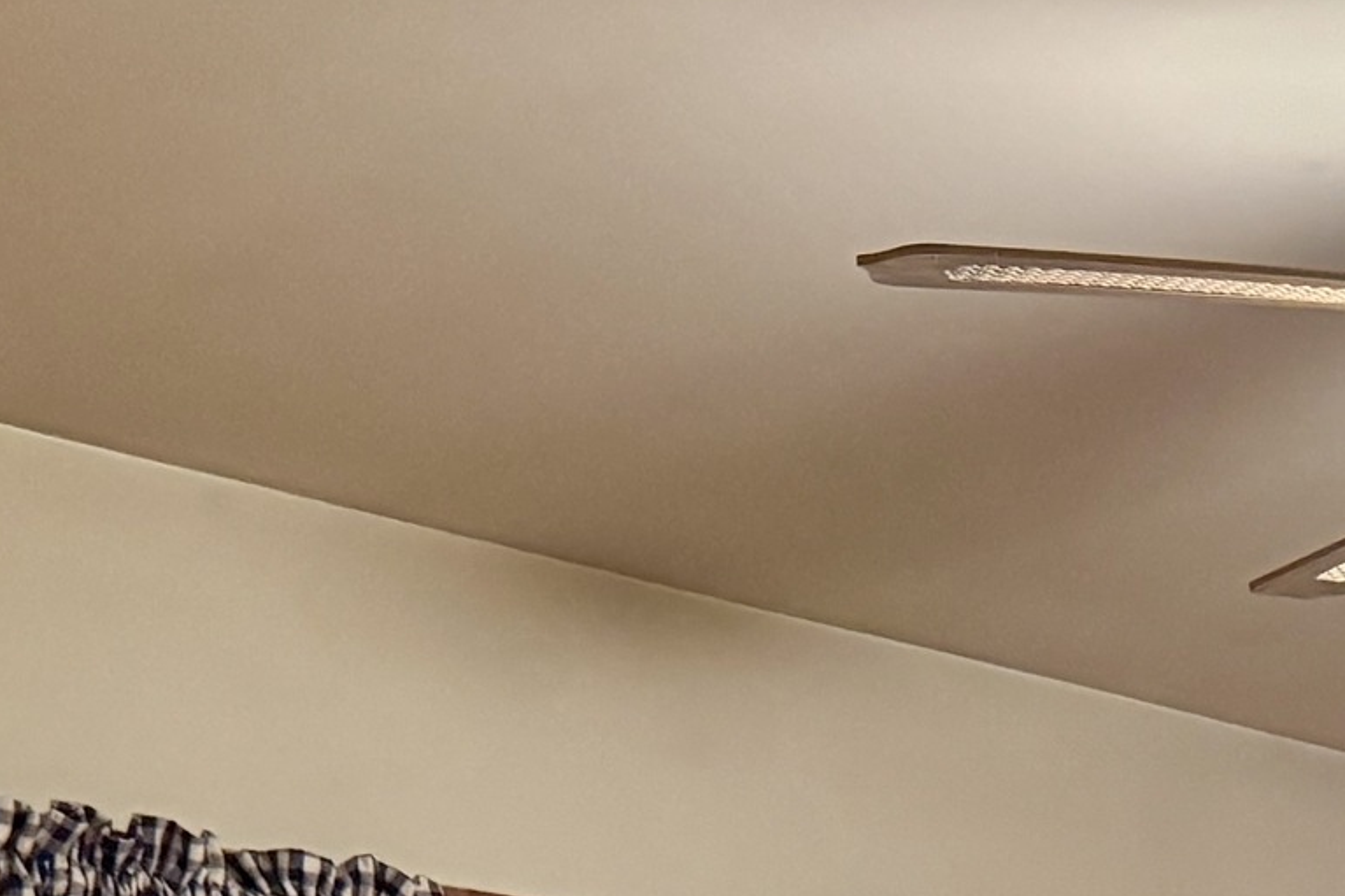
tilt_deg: -3.4
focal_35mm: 100
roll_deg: +0.1
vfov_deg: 11.8
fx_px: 3735
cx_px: 1892
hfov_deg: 18.5
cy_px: 1948
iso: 800
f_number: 1.78
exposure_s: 1/30
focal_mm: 6.76
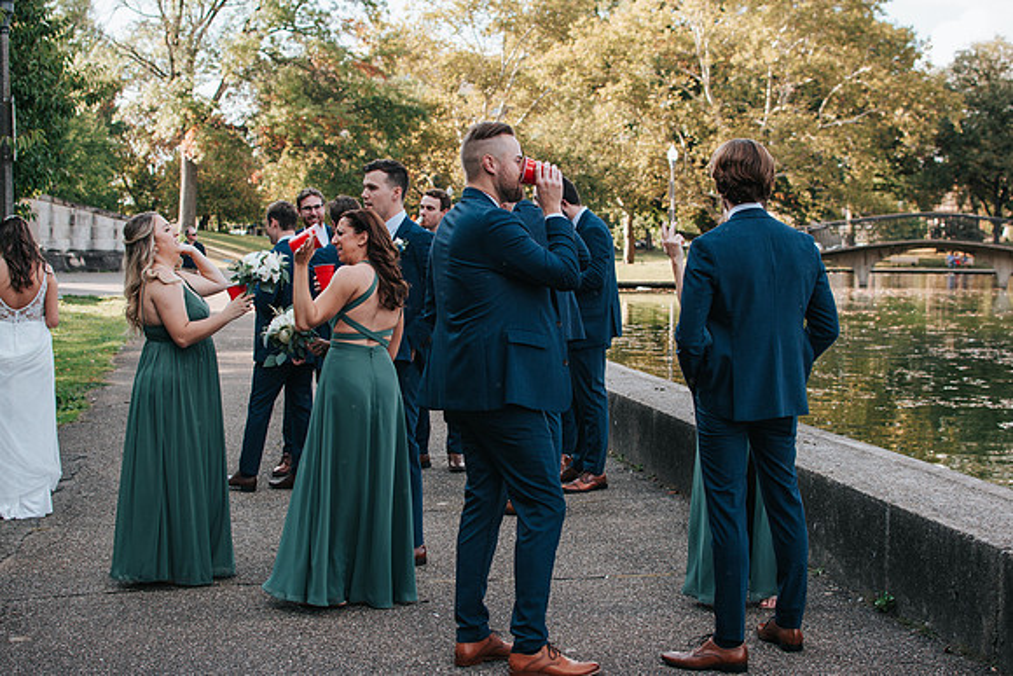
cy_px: 338
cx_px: 506
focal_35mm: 52
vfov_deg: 25.8
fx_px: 1478
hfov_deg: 37.8
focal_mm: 35
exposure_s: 1/200
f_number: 3.5
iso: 100
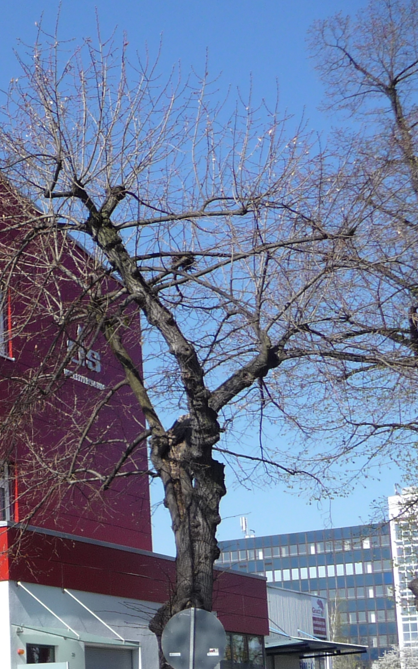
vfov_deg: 29.7
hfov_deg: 17.3
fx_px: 1221
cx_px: -226
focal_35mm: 67
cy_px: 563
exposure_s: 1/800
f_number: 3.3
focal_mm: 4.7
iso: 100
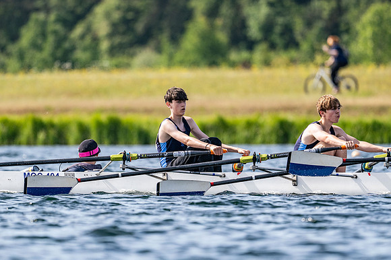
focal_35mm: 600
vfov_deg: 2.3
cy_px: 130
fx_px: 6513
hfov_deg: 3.4
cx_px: 196
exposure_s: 1/2500
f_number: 4.5
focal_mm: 400
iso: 320
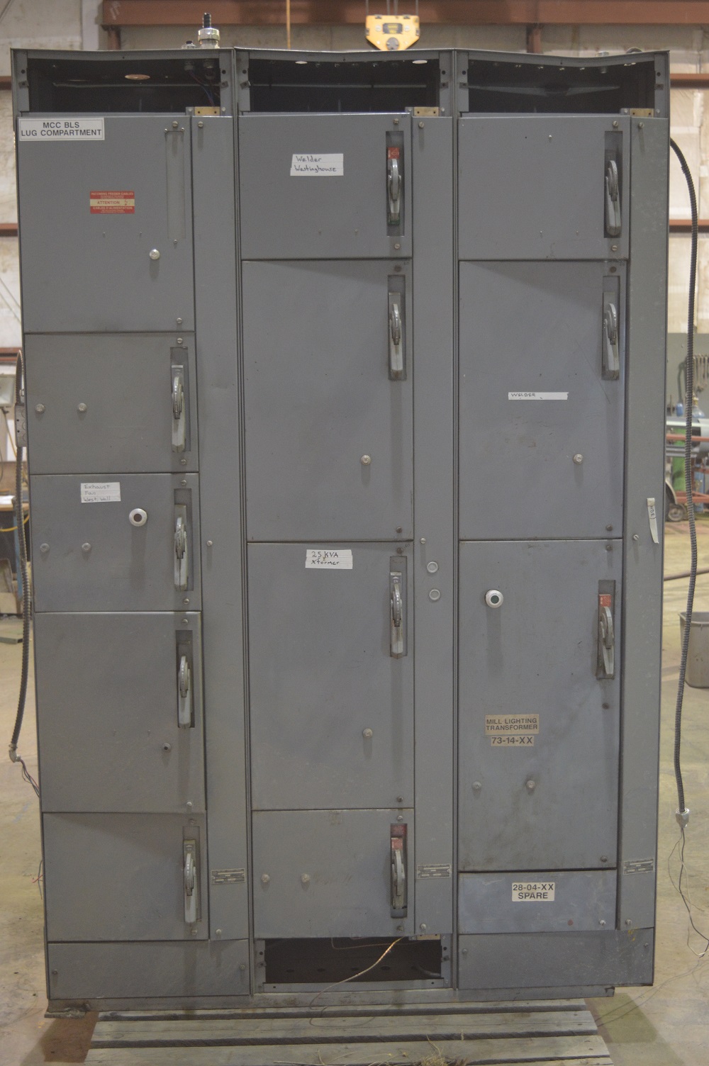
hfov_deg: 30.8
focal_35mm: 44
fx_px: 1287
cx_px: 354
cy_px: 533
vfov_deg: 45.0
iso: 1000
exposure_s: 1/15
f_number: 4.2
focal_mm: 29
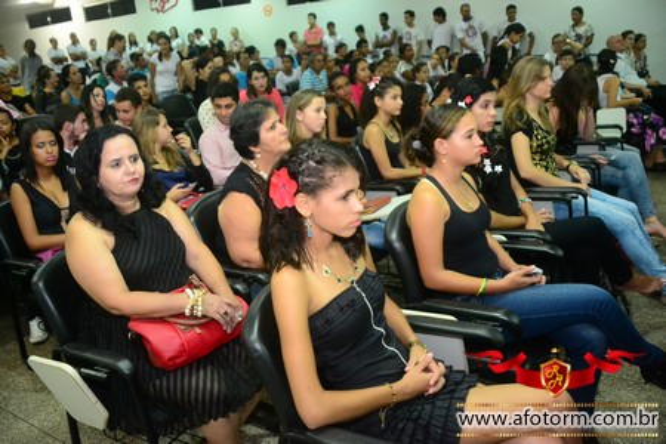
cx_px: 333
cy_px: 222
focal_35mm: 30
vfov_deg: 43.6
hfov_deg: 61.9
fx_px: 555
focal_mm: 20
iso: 3200
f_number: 3.5
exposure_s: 1/80
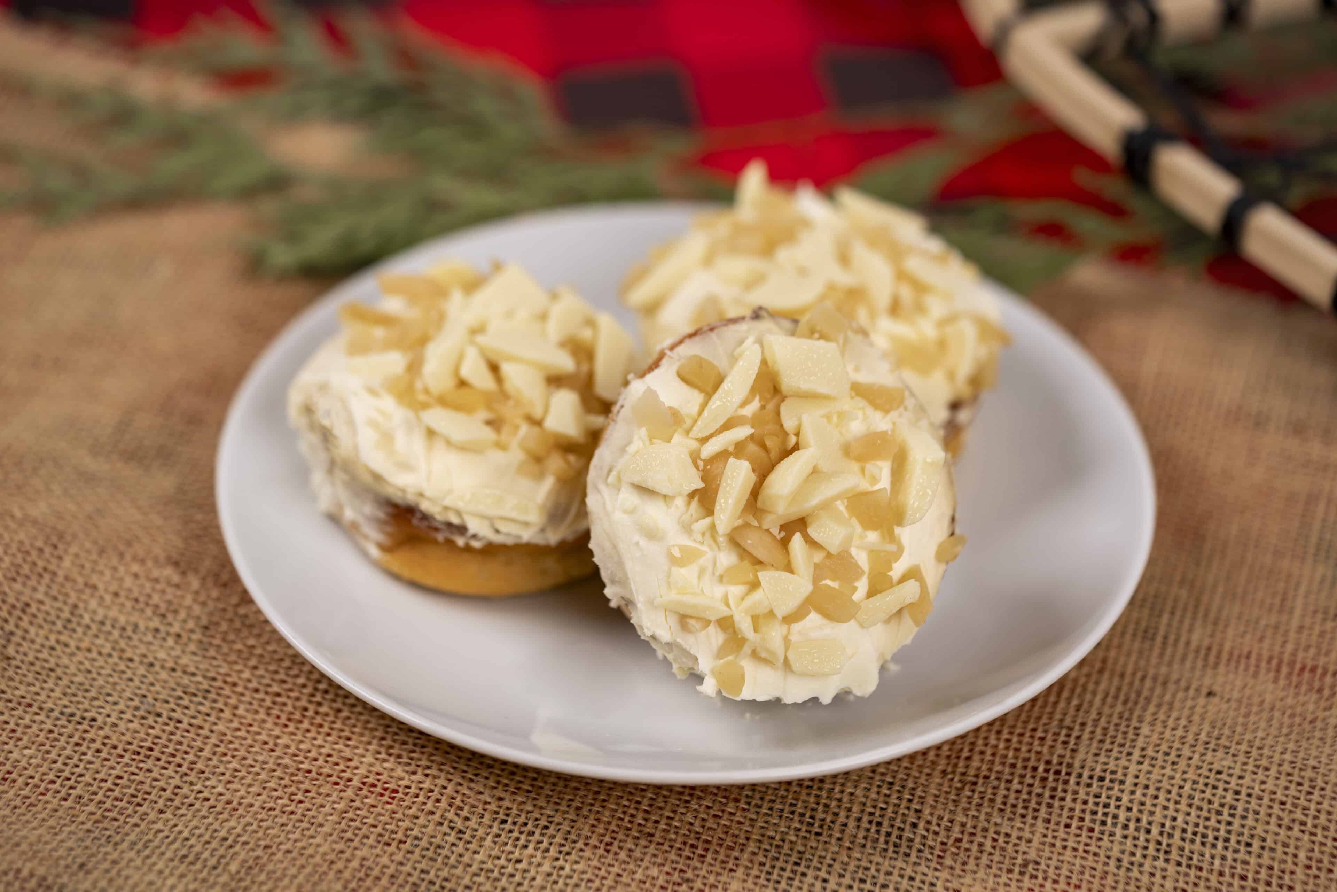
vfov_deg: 15.2
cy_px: 446
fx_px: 3343
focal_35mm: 90
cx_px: 668
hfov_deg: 22.6
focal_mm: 90
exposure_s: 1/125
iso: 200
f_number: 3.2
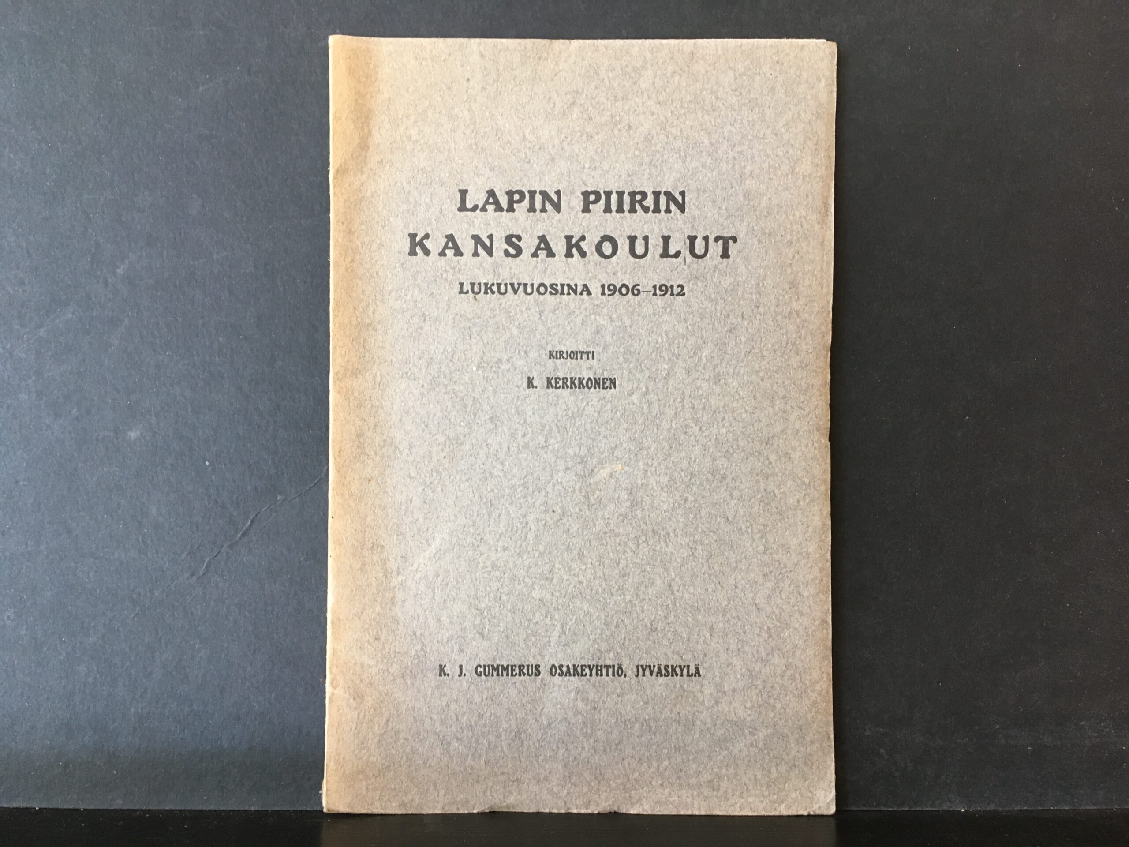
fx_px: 946
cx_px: 564
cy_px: 424
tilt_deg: -41.1
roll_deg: -1.8
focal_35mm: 29
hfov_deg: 61.7
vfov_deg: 48.2
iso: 125
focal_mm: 4.15
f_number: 2.2
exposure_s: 1/33
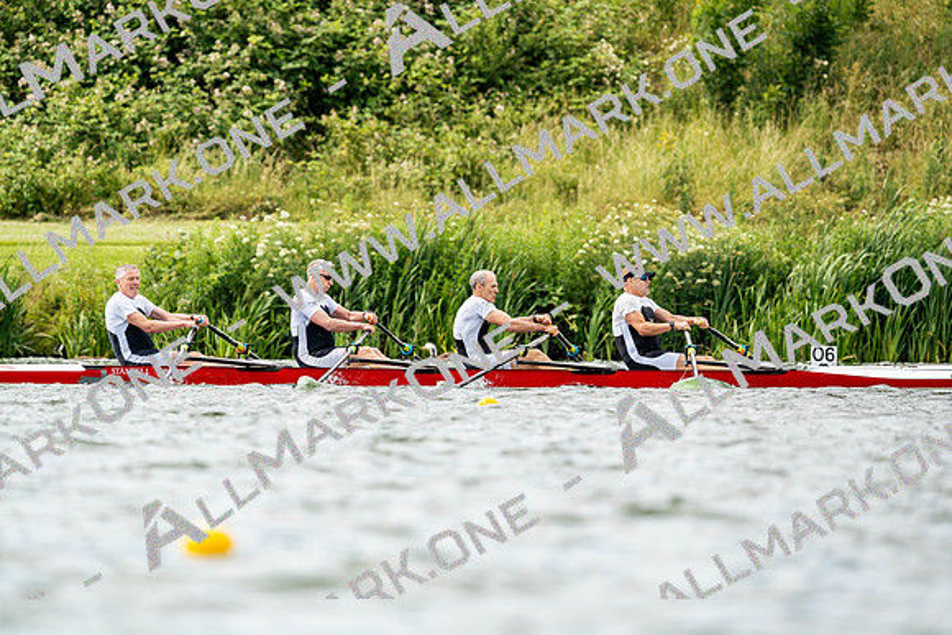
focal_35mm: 433
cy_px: 318
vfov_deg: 3.2
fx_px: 11453
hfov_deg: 4.8
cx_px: 476
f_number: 6.3
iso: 400
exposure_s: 1/2000
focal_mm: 433
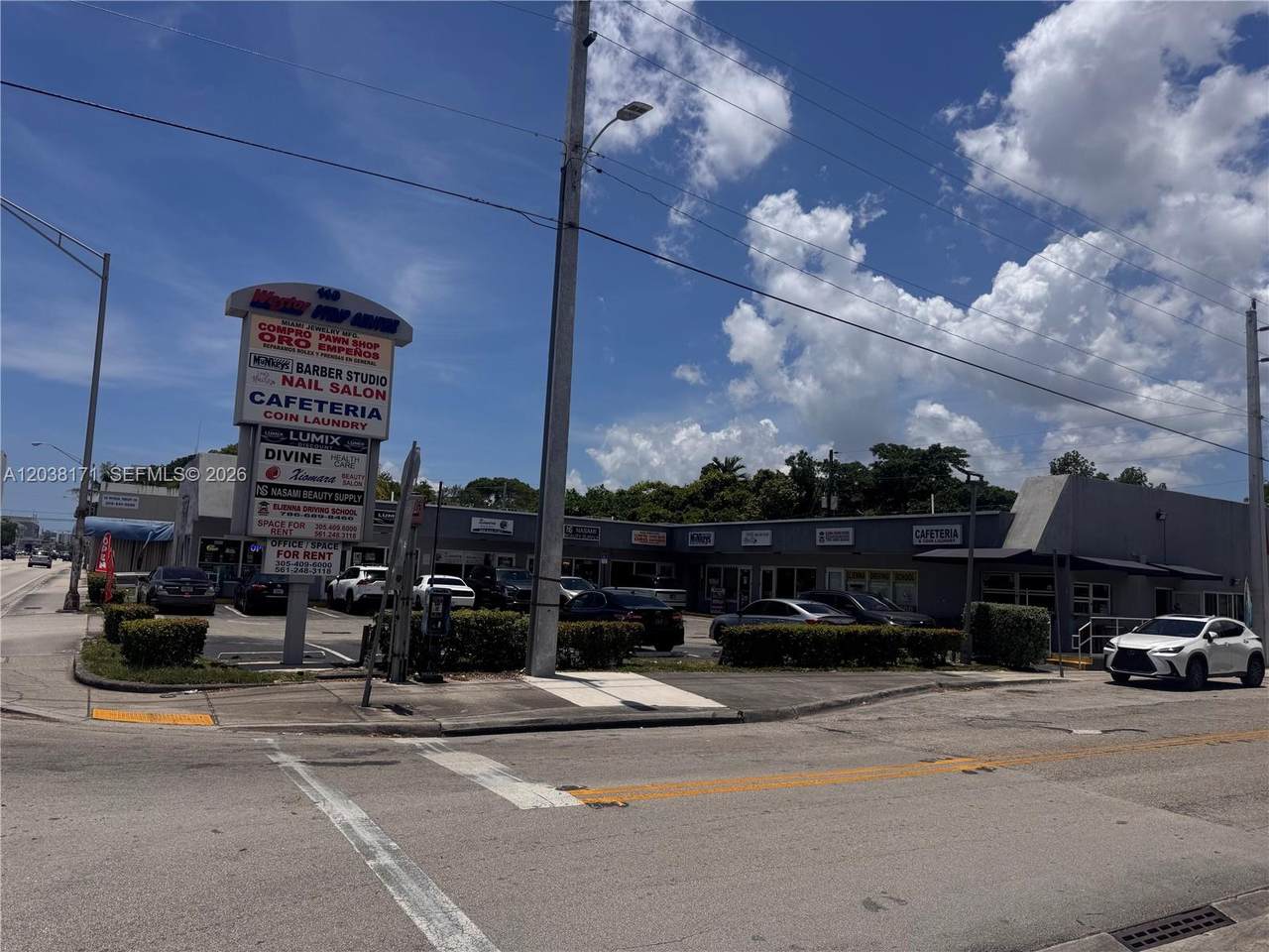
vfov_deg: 56.8
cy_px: 476
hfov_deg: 71.6
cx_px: 634
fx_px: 880
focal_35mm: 24
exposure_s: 1/12346
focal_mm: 6.76
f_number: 1.78
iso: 80
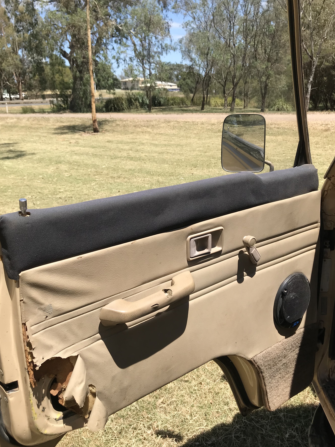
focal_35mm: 32
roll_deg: +1.3
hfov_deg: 44.1
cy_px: 246
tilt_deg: -19.0
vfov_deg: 56.7
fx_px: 413
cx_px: 160
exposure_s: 1/1650
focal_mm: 3.99
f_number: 1.8
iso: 20
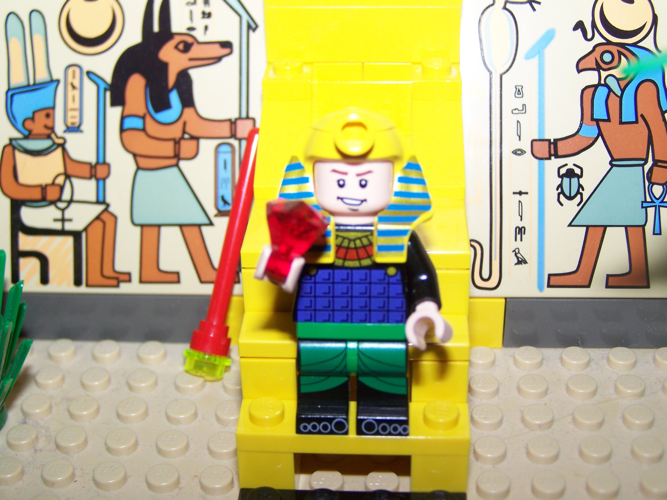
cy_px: 250
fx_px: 1137
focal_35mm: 59
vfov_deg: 24.8
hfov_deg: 32.7
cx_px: 334
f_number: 3.1
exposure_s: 1/60
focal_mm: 9.8
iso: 80
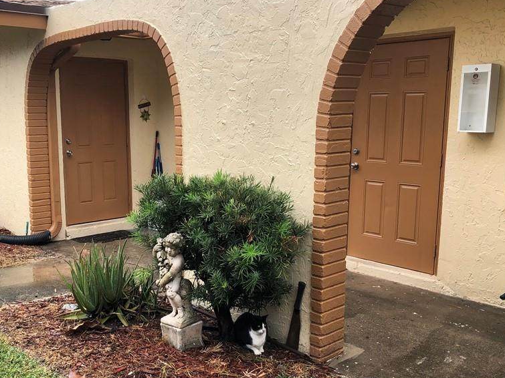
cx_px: 214
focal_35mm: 38
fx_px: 554
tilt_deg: -10.9
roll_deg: +0.4
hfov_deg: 48.8
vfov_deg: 37.6
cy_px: 216
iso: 20
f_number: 1.8
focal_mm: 3.99
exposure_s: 1/676
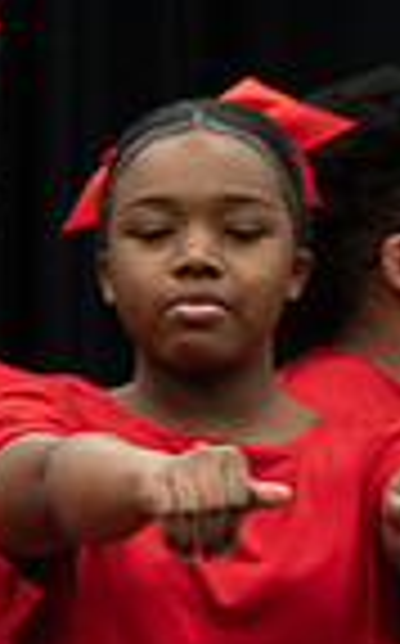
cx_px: -737
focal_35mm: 613
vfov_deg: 3.4
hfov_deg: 2.1
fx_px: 10724
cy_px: 748
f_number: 6.3
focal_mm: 148
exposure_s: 1/125
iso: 8000
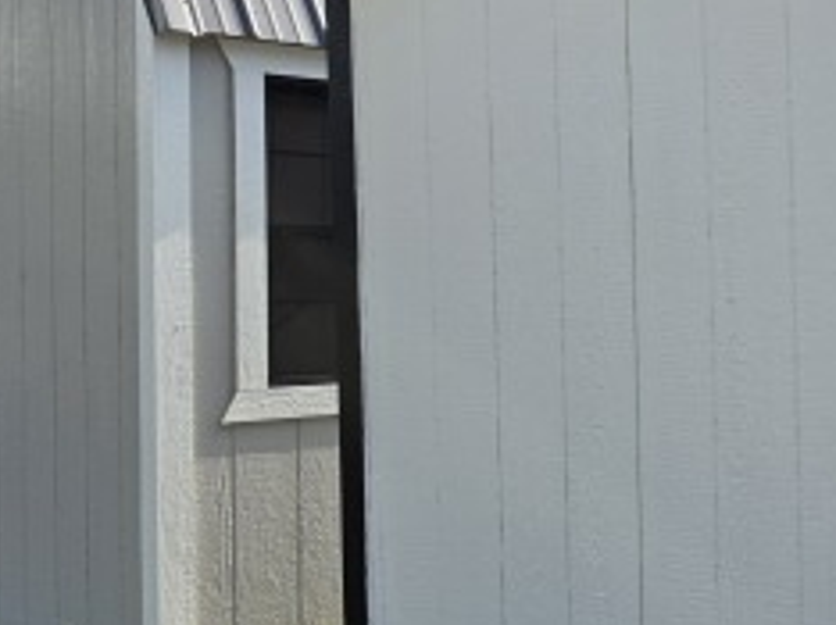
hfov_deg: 27.5
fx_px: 1520
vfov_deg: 23.2
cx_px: 975
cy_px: 332
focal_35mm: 63
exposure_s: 1/7939
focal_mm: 6.5
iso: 40
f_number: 1.4
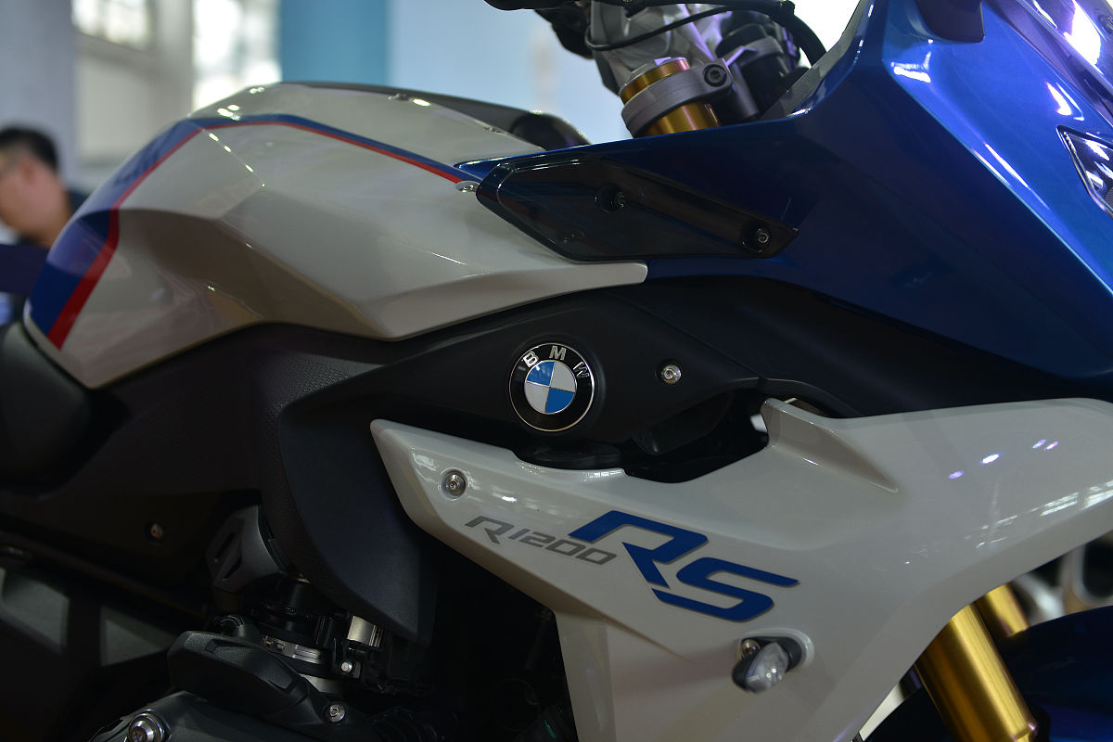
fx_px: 1546
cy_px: 371
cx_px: 556
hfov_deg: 39.6
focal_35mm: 50
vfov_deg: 27.0
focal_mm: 50
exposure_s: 1/100
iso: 200
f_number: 2.8
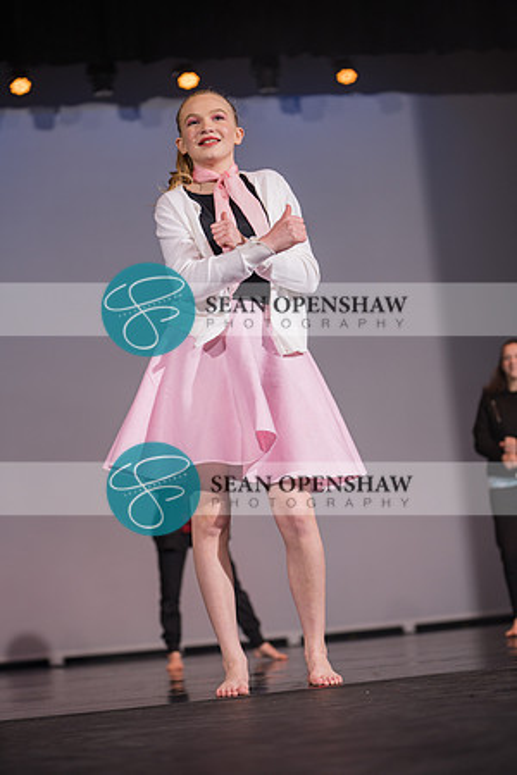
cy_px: 388
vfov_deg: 28.8
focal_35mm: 70
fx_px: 1508
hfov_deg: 19.5
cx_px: 258
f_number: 2.8
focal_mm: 70
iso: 400
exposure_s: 1/500
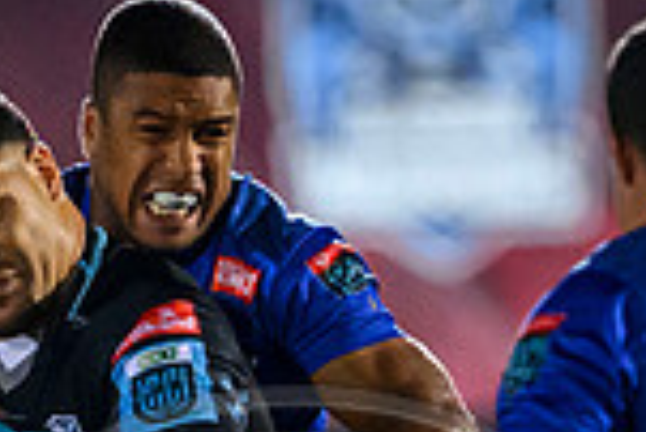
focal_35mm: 3057
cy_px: 1126
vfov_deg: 0.5
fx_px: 54908
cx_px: 183
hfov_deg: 0.7
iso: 6400
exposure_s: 1/1000
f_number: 3.2
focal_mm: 400
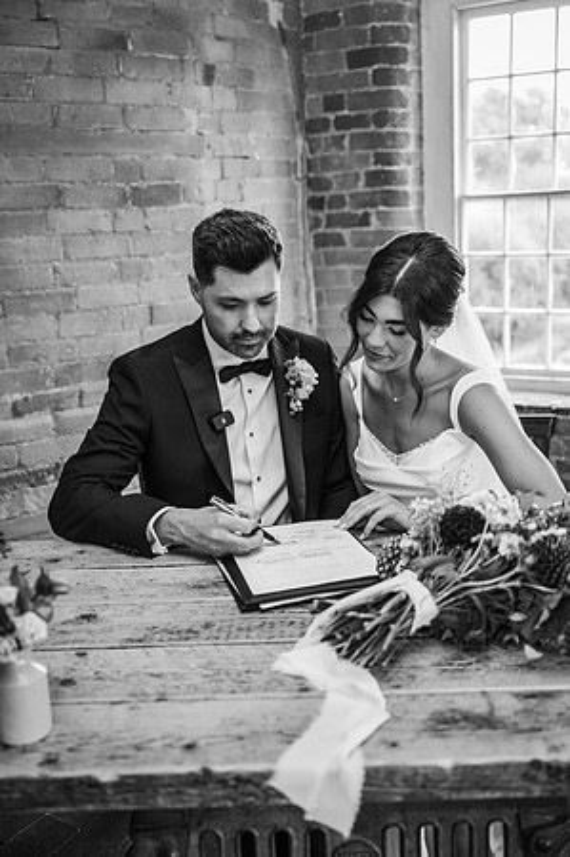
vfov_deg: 49.6
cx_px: 285
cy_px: 428
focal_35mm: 39
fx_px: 928
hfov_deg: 34.1
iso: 1000
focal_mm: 39
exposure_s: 1/200
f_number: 2.8
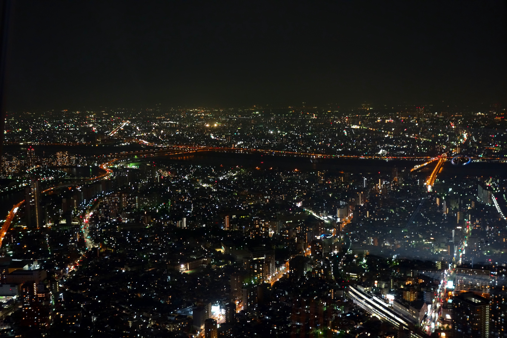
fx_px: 662
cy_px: 169
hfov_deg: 41.9
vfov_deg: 28.6
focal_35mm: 47
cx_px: 254
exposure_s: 1/8
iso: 1250
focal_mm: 17.6
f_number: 3.2
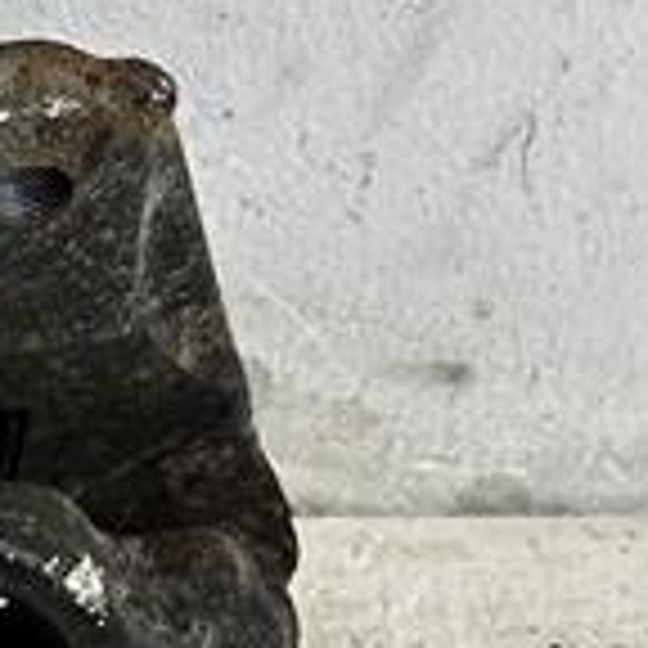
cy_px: 446
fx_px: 4003
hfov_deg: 8.8
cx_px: -554
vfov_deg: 9.2
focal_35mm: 189
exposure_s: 1/100
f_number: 1.78
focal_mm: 6.86
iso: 80
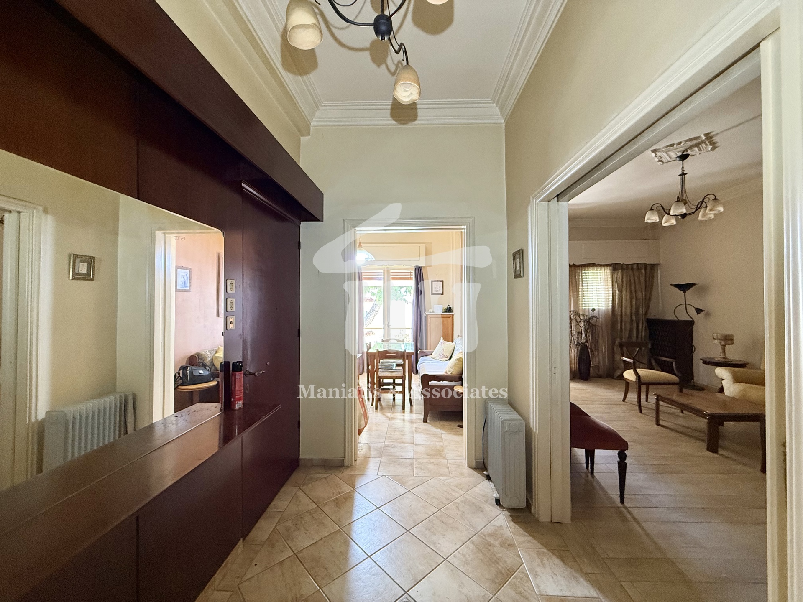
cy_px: 301
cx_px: 402
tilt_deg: +0.1
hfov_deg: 102.1
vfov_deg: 85.7
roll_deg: +0.2
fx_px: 325
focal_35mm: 14
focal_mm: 2.22
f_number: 2.2
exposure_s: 1/50
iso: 250
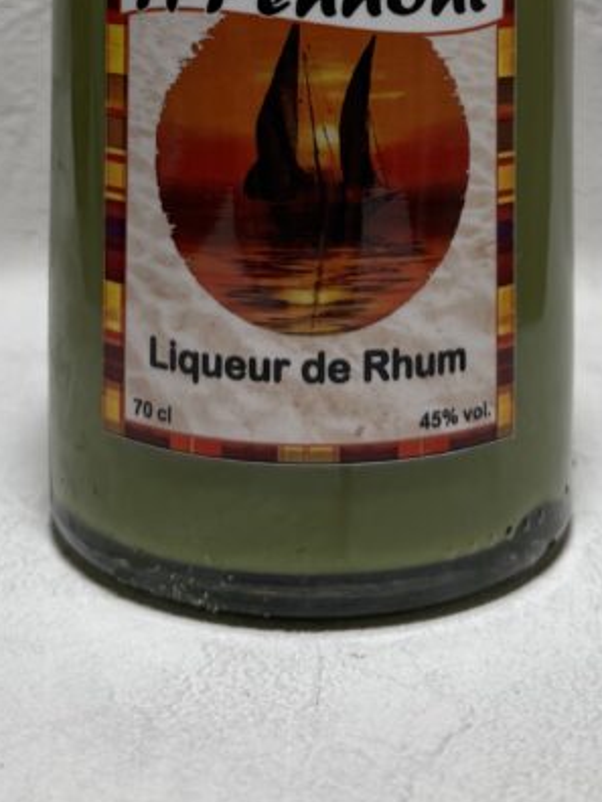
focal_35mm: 62
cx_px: 312
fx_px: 1438
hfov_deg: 23.6
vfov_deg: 27.9
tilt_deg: -0.5
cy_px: -122
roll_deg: -0.2
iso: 160
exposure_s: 1/100
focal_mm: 6.76
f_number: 1.78
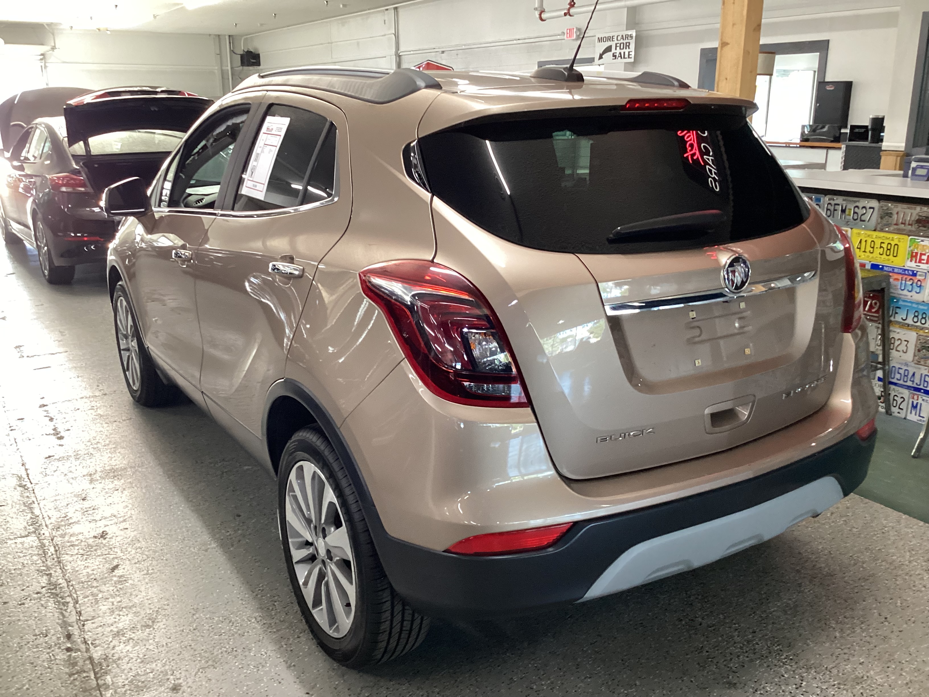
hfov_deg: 58.4
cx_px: 464
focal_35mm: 31
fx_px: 832
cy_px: 348
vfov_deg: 45.4
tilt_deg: -17.9
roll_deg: +0.2
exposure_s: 1/60
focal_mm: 3.3
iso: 200
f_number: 2.4
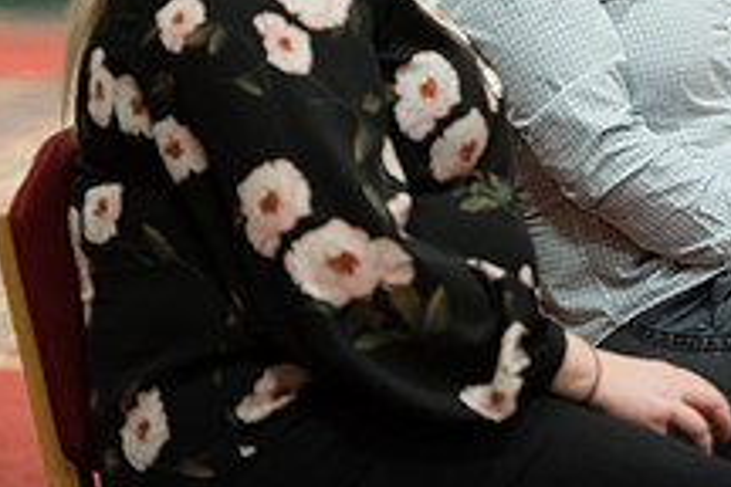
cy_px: -147
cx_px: 616
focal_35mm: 362
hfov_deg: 5.7
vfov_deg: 3.8
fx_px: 7350
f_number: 3.2
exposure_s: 1/200
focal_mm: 135
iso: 2500
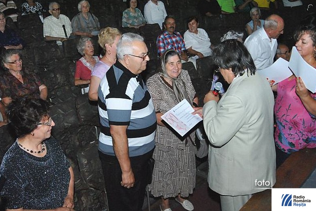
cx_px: 159
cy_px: 103
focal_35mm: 46
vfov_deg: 29.3
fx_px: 404
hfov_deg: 42.7
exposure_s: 1/125
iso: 1600
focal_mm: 30
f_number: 10
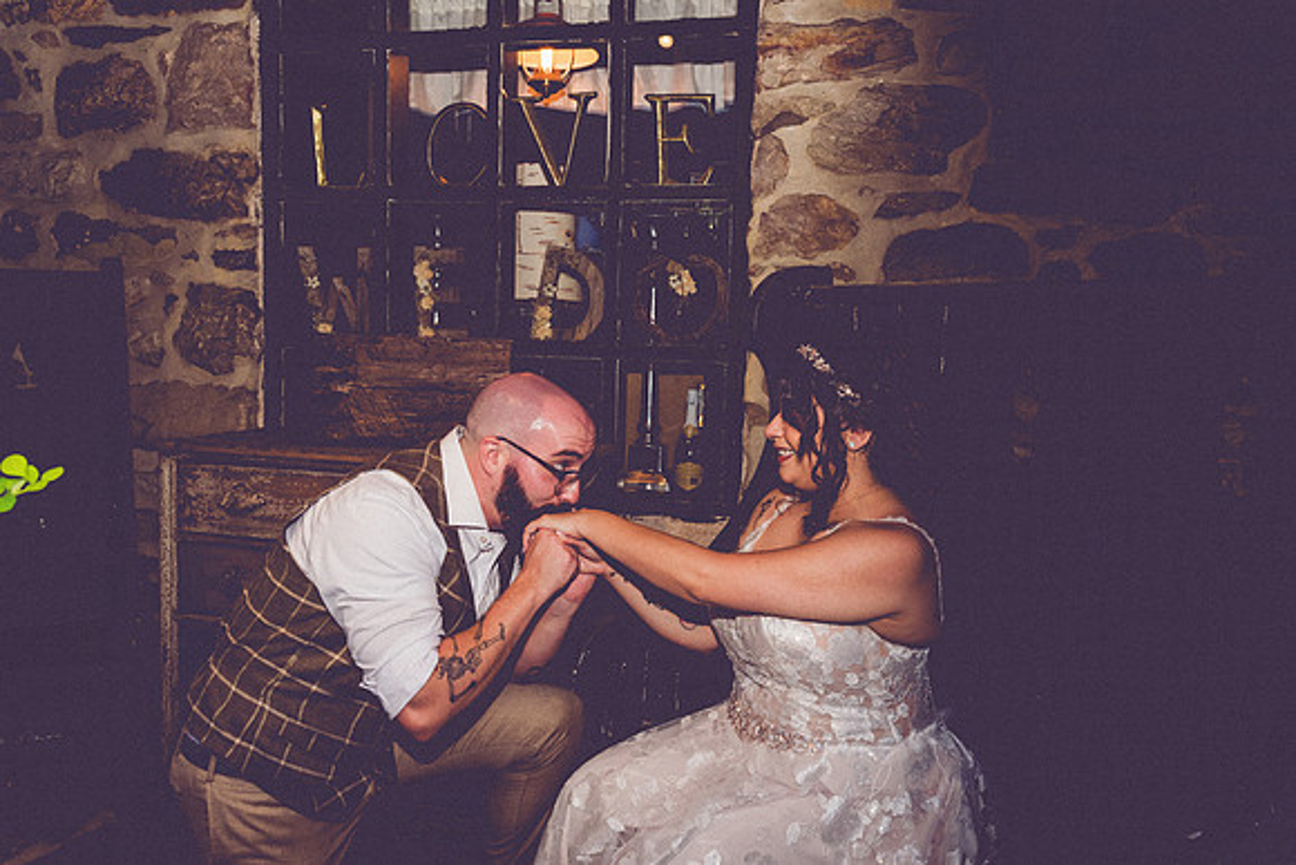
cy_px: 414
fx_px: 1031
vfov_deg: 45.5
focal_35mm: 29
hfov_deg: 64.3
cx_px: 652
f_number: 8
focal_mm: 27
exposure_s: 1/60
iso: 1250
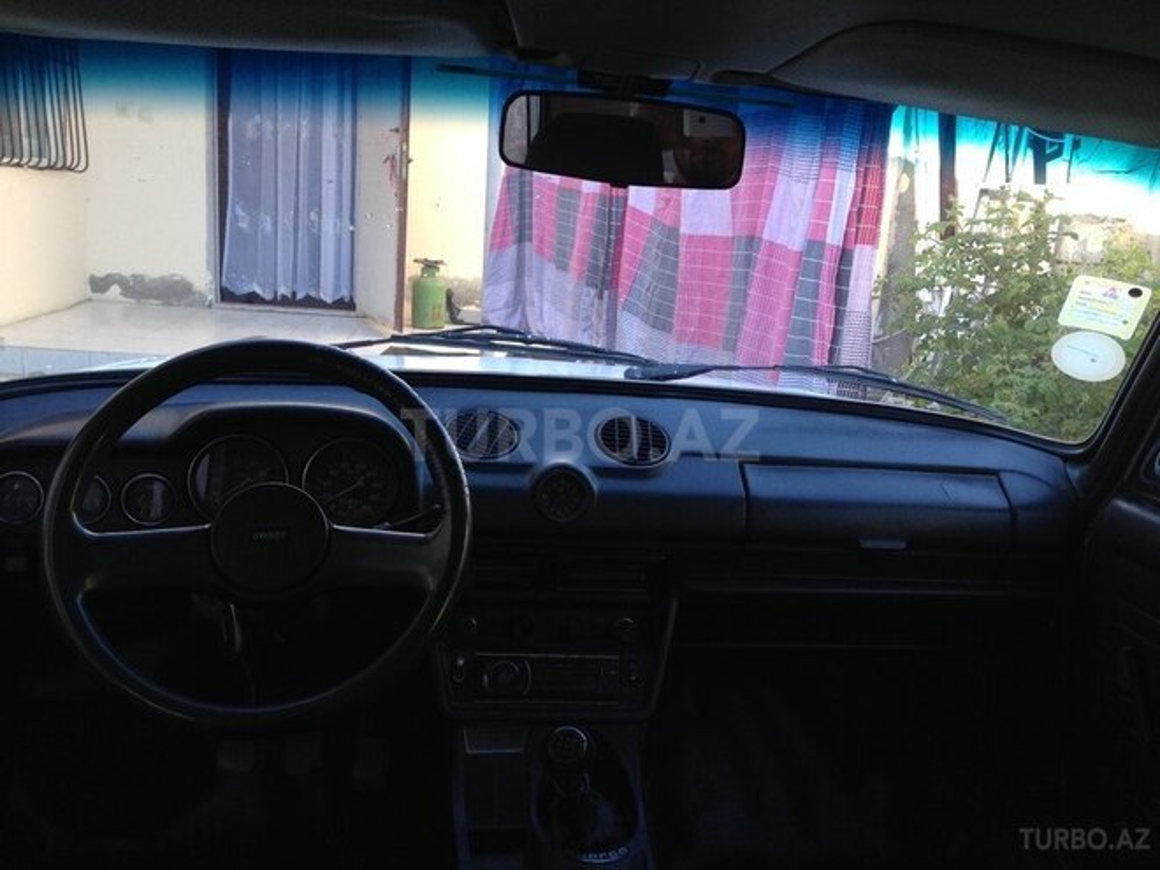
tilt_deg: -11.7
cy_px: 435
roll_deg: -3.9
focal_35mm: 33
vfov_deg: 42.9
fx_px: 1106
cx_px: 580
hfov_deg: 55.4
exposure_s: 1/120
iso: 80
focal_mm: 4.12
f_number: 2.4
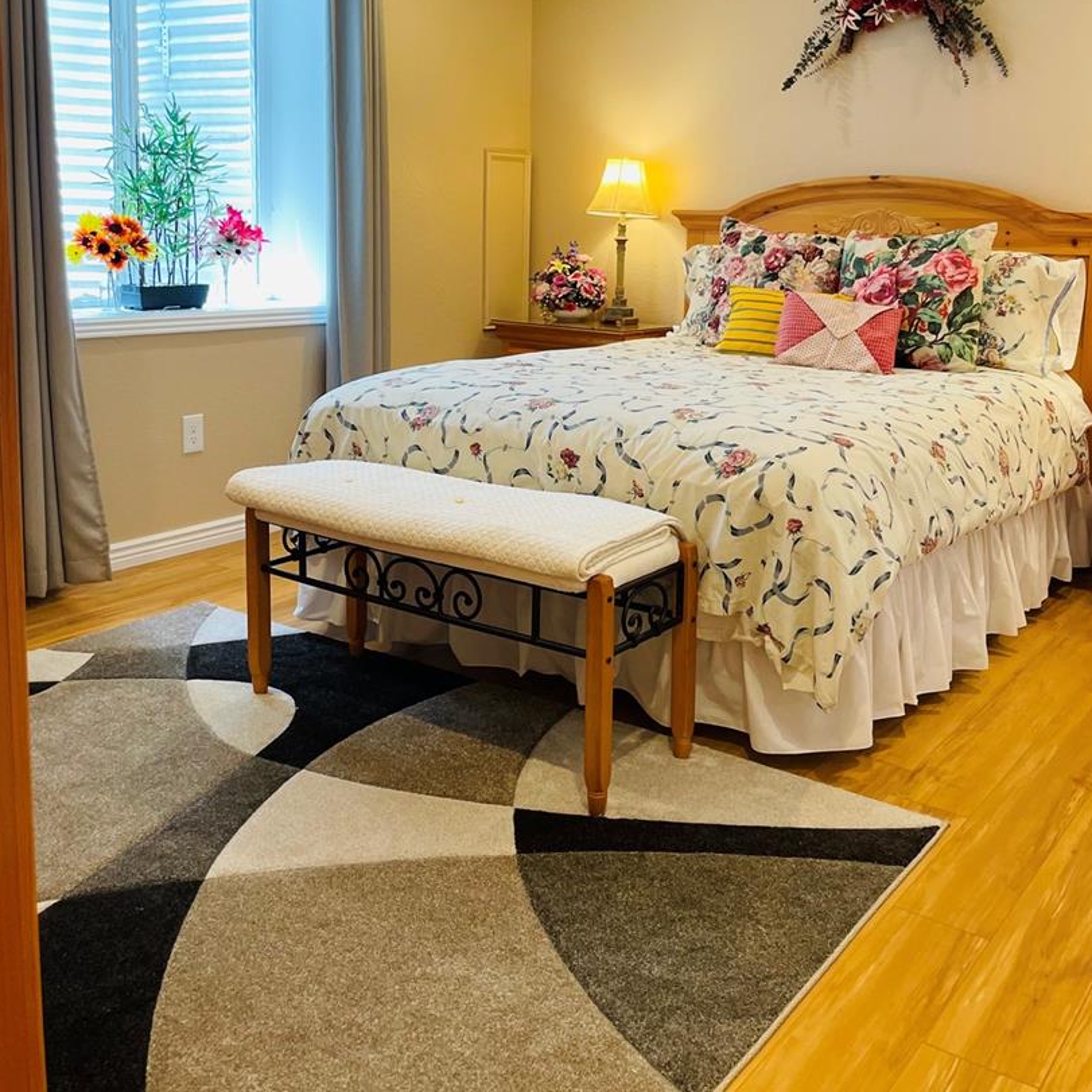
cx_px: 588
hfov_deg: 48.4
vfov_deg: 47.9
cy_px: 392
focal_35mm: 34
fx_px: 1213
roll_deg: -1.0
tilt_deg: -7.9
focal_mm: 4.2
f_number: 1.6
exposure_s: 1/120
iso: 125
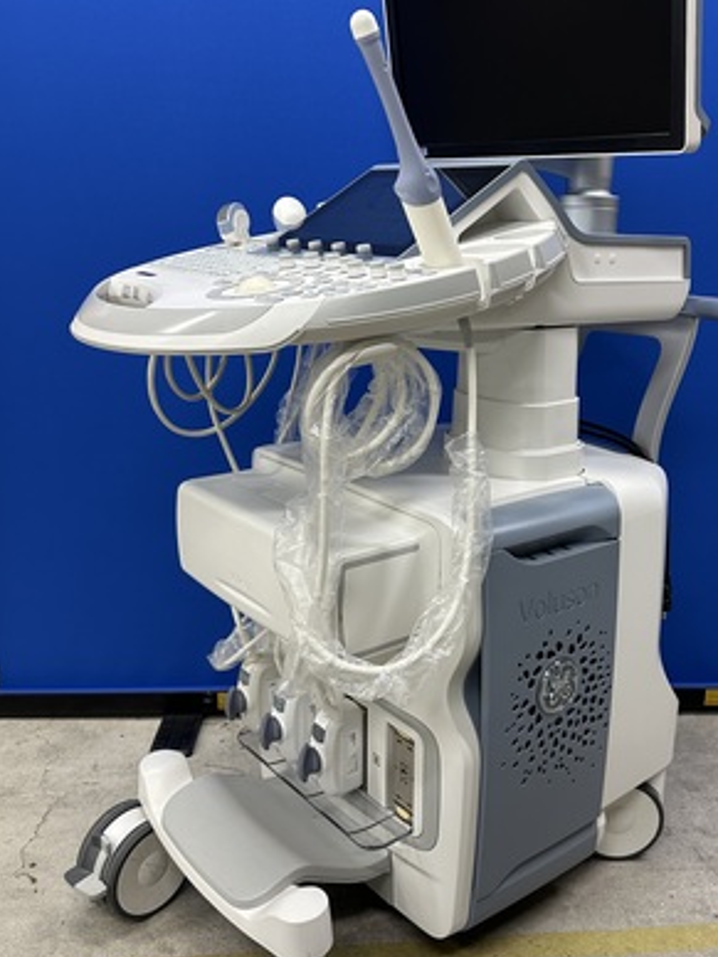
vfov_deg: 55.4
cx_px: 449
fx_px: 913
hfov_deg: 42.6
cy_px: 481
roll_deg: -1.8
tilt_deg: -15.5
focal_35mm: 33
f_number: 1.78
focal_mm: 6.86
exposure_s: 1/120
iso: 200
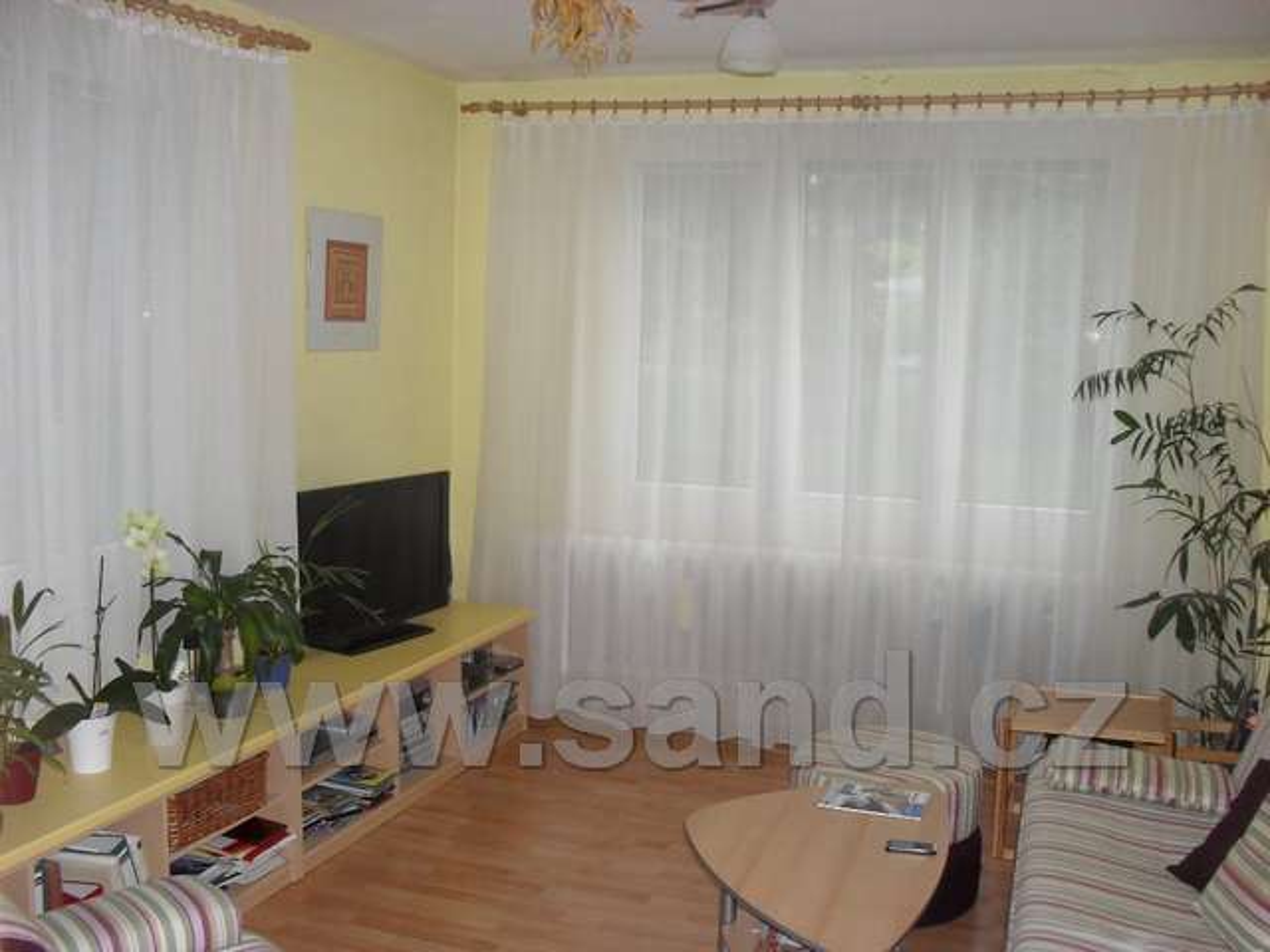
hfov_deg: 52.6
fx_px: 1284
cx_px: 635
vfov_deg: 40.7
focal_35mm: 35
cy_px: 476
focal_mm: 6.3
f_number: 3.2
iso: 200
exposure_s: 1/45
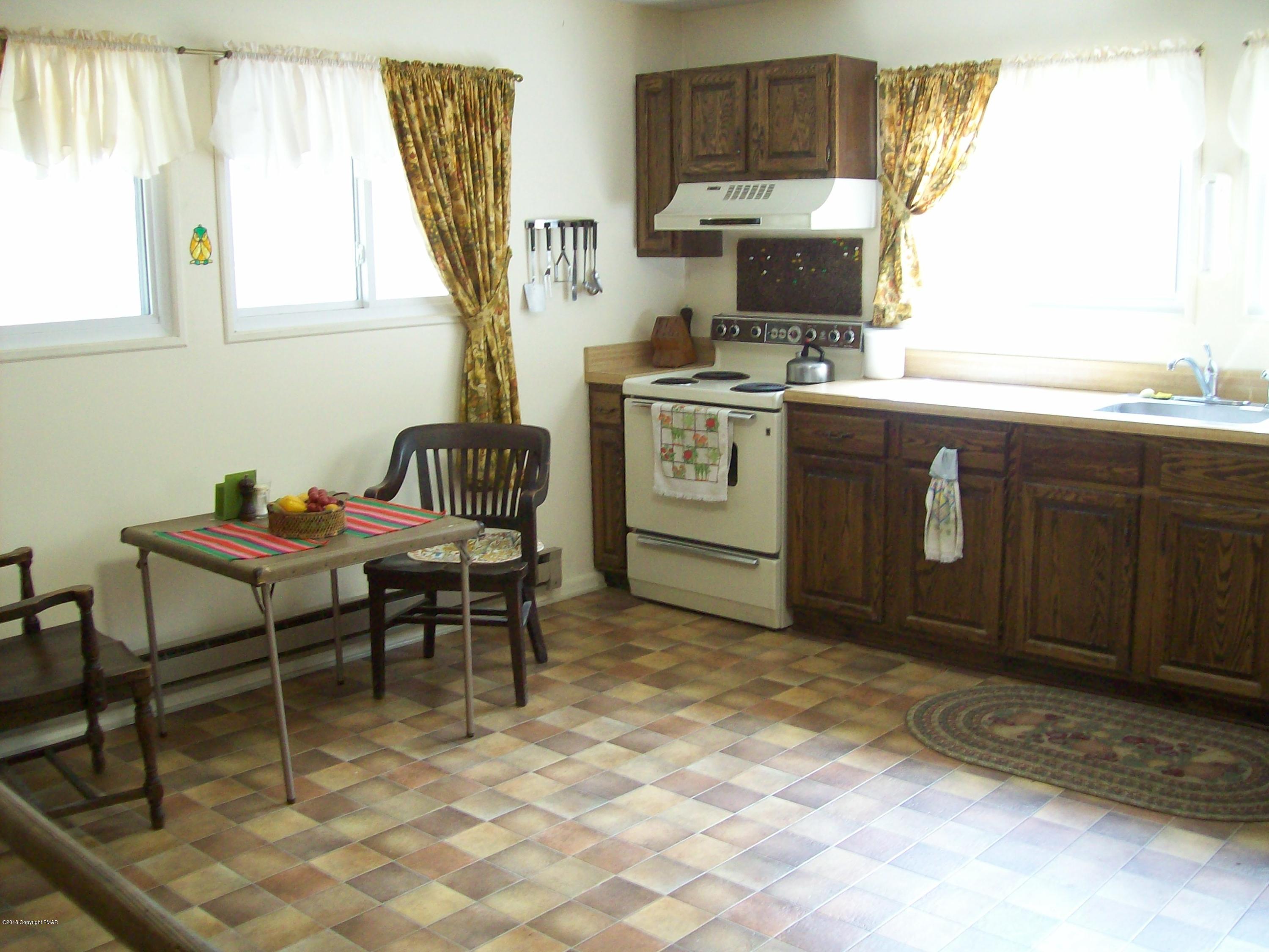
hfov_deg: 51.4
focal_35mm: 36
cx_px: 634
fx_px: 1320
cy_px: 476
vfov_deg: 39.7
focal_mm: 6
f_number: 2.7
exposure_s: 1/8.91
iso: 160
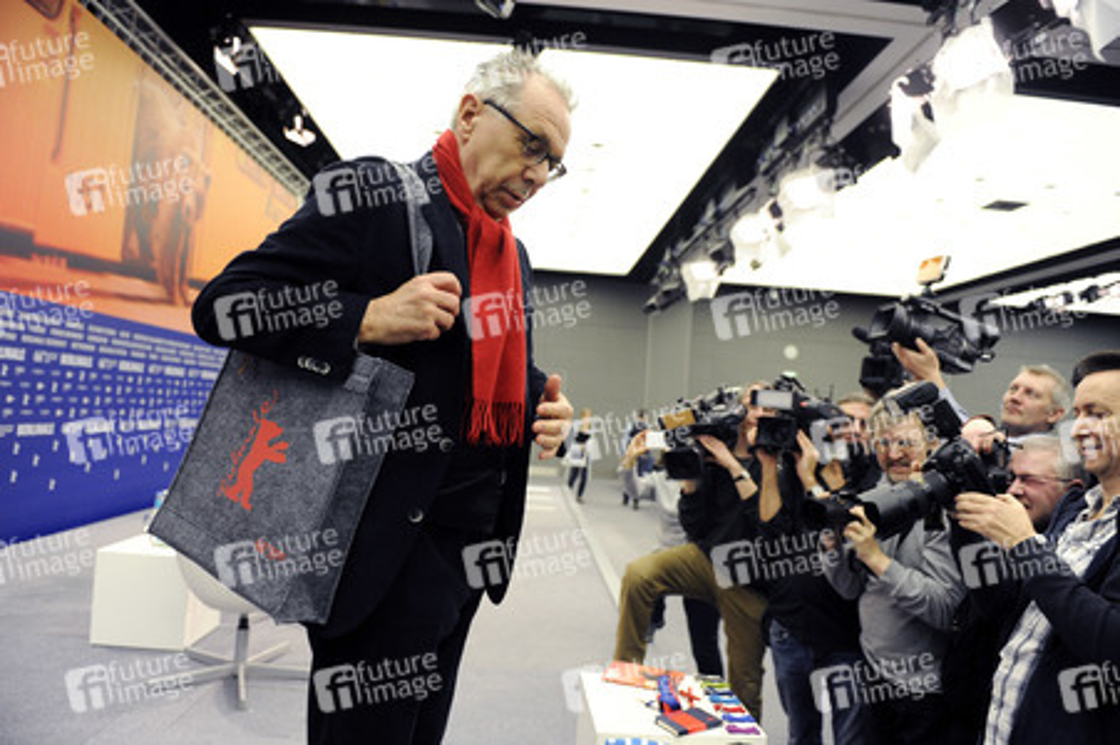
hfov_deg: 73.8
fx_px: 746
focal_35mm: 24
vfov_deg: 53.1
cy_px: 372
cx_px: 560
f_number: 3.2
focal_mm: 24
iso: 1600
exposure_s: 1/400
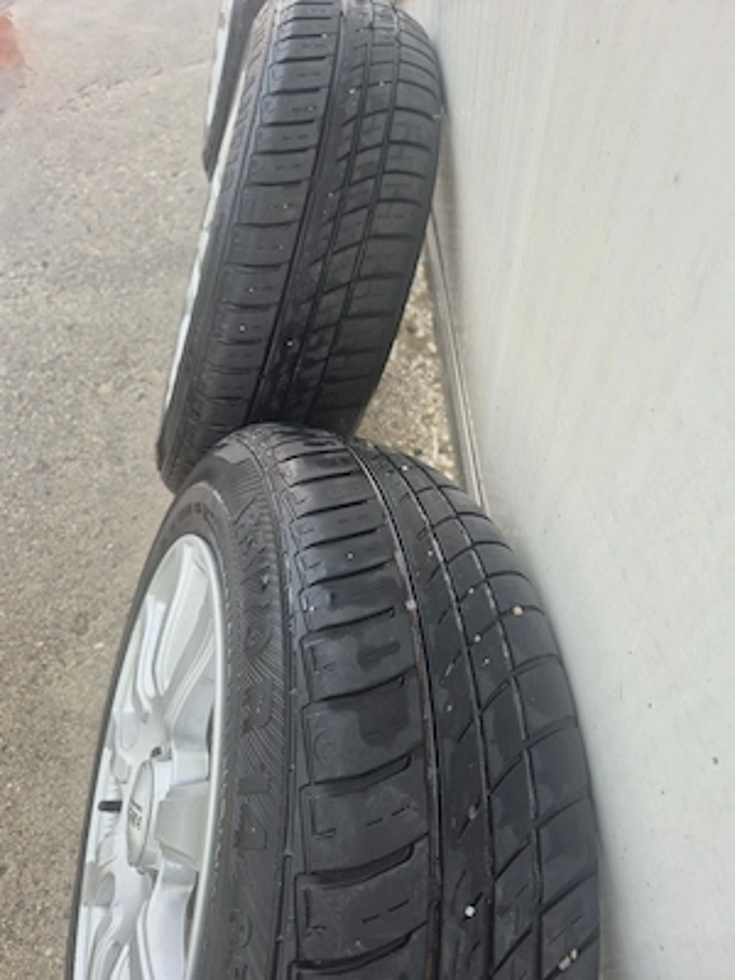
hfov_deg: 58.9
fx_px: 651
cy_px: 490
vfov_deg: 73.9
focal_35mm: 23
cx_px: 368
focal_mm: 5.4
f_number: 1.8
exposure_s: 1/233
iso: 25
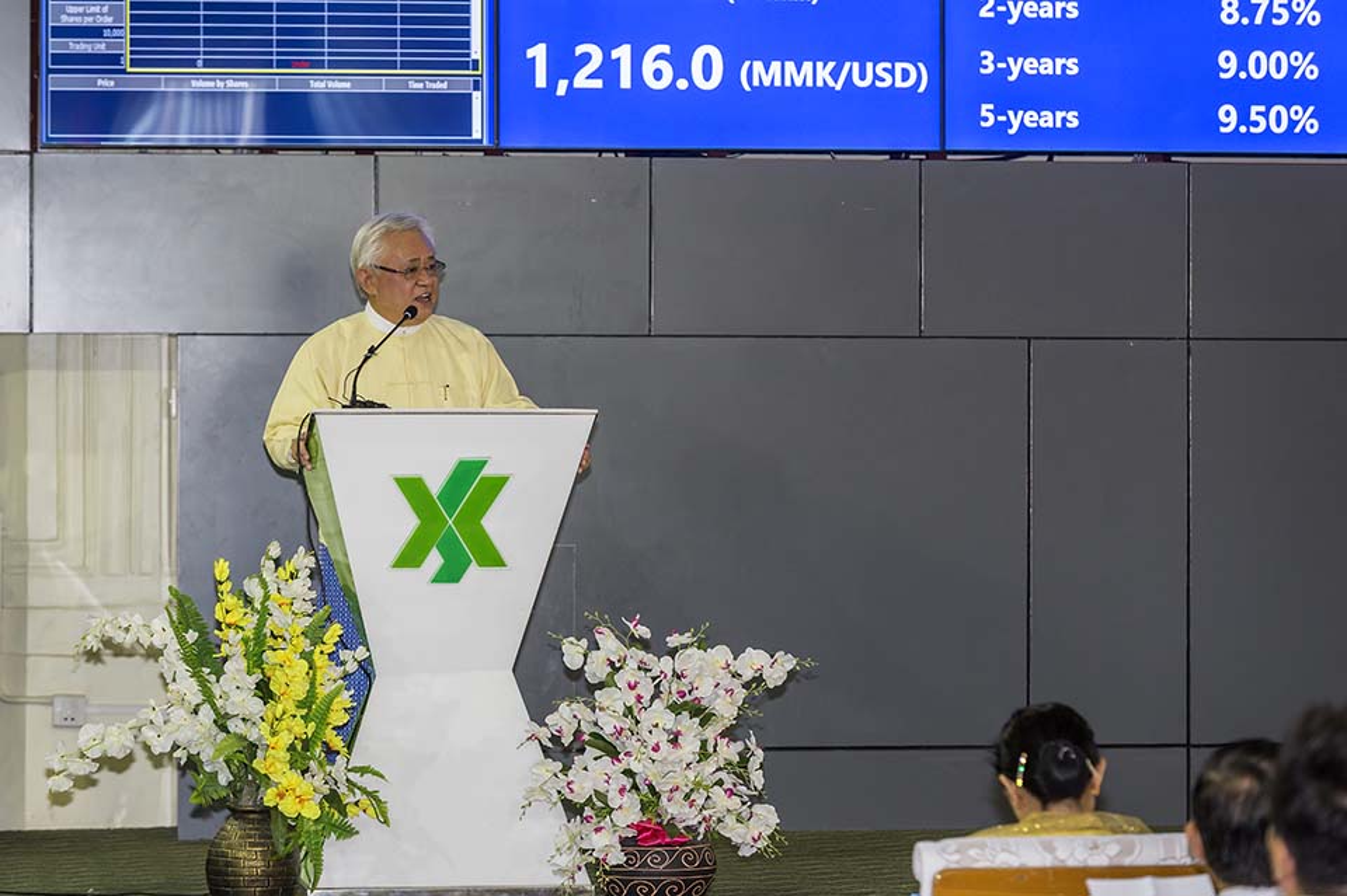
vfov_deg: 10.1
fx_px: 5048
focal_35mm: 135
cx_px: 674
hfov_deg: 15.2
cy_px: 448
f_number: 5.6
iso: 1600
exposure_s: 1/125
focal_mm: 135
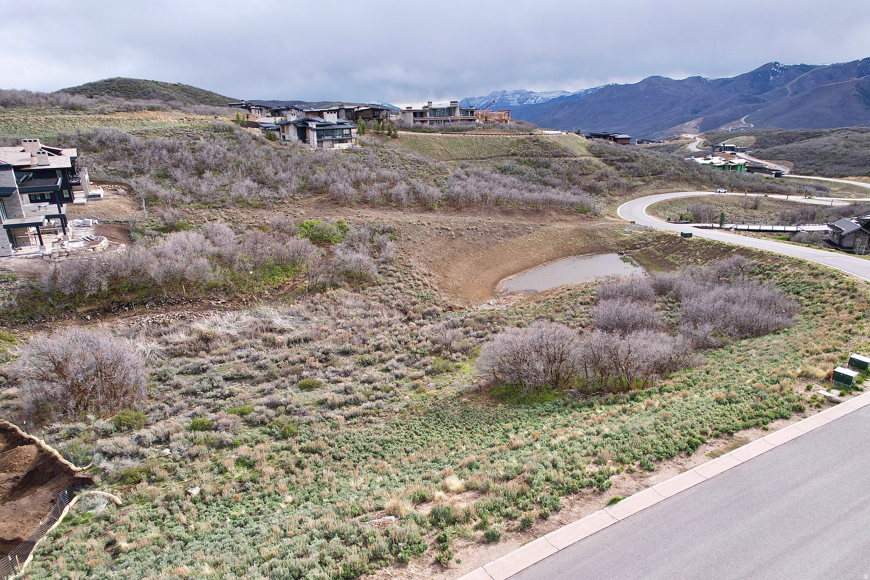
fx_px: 532
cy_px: 290
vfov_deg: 57.2
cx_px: 435
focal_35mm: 22
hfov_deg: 78.6
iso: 120
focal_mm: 8.38
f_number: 2.8
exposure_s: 1/1000
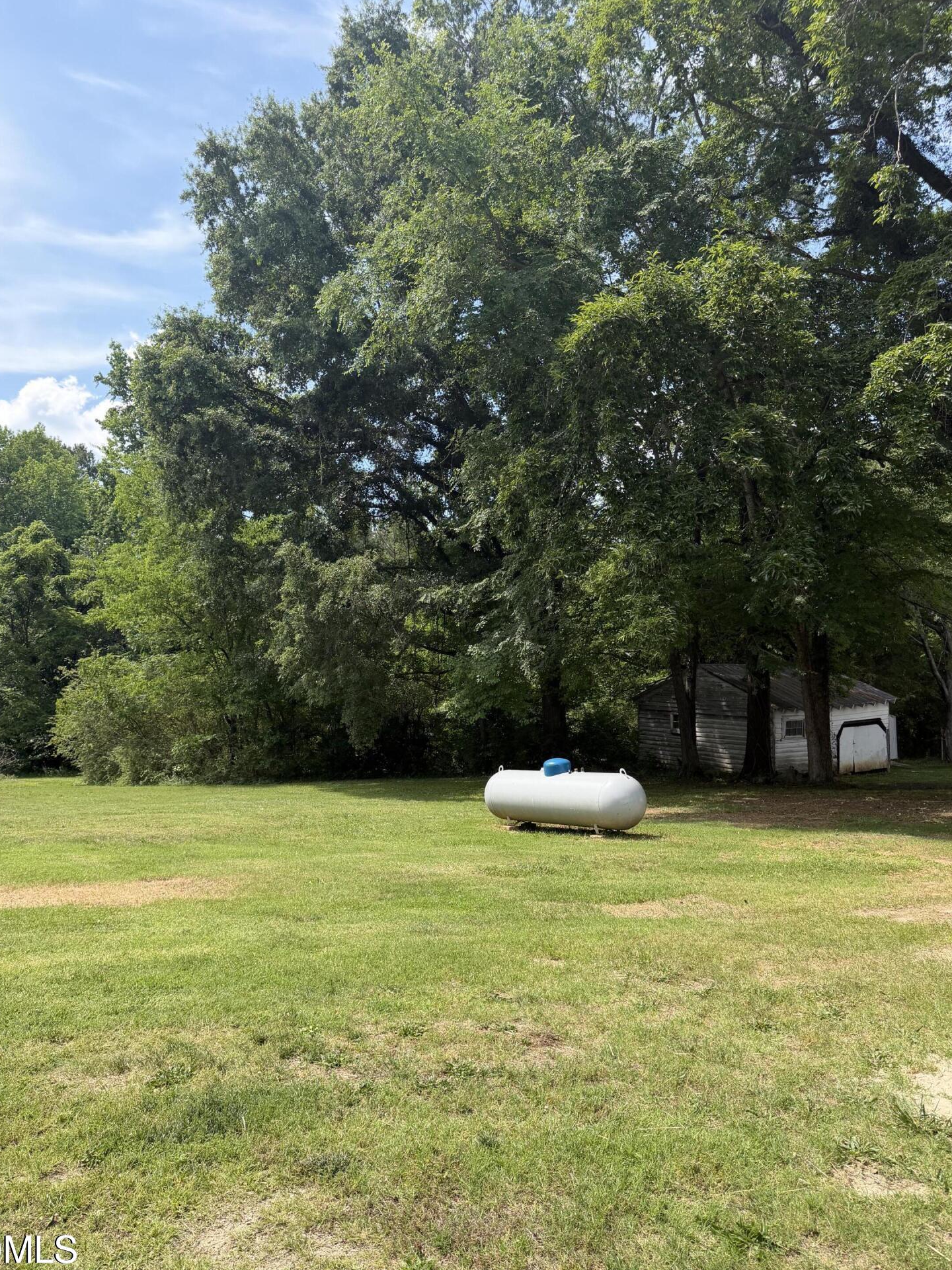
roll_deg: +1.4
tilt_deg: +2.6
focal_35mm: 25
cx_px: 468
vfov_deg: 69.4
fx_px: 917
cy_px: 649
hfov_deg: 54.9
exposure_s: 1/2611
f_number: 1.78
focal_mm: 6.76
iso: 100
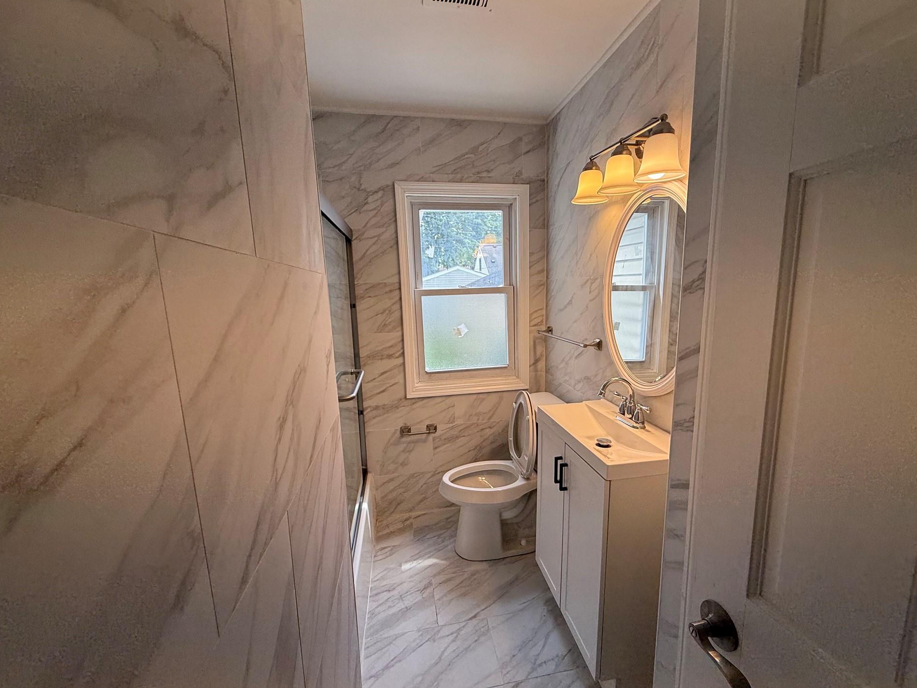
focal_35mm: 15
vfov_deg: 81.7
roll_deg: -0.2
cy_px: 355
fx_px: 397
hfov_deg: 98.1
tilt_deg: -9.3
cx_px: 479
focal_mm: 2.22
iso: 50
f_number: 2.2
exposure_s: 1/177
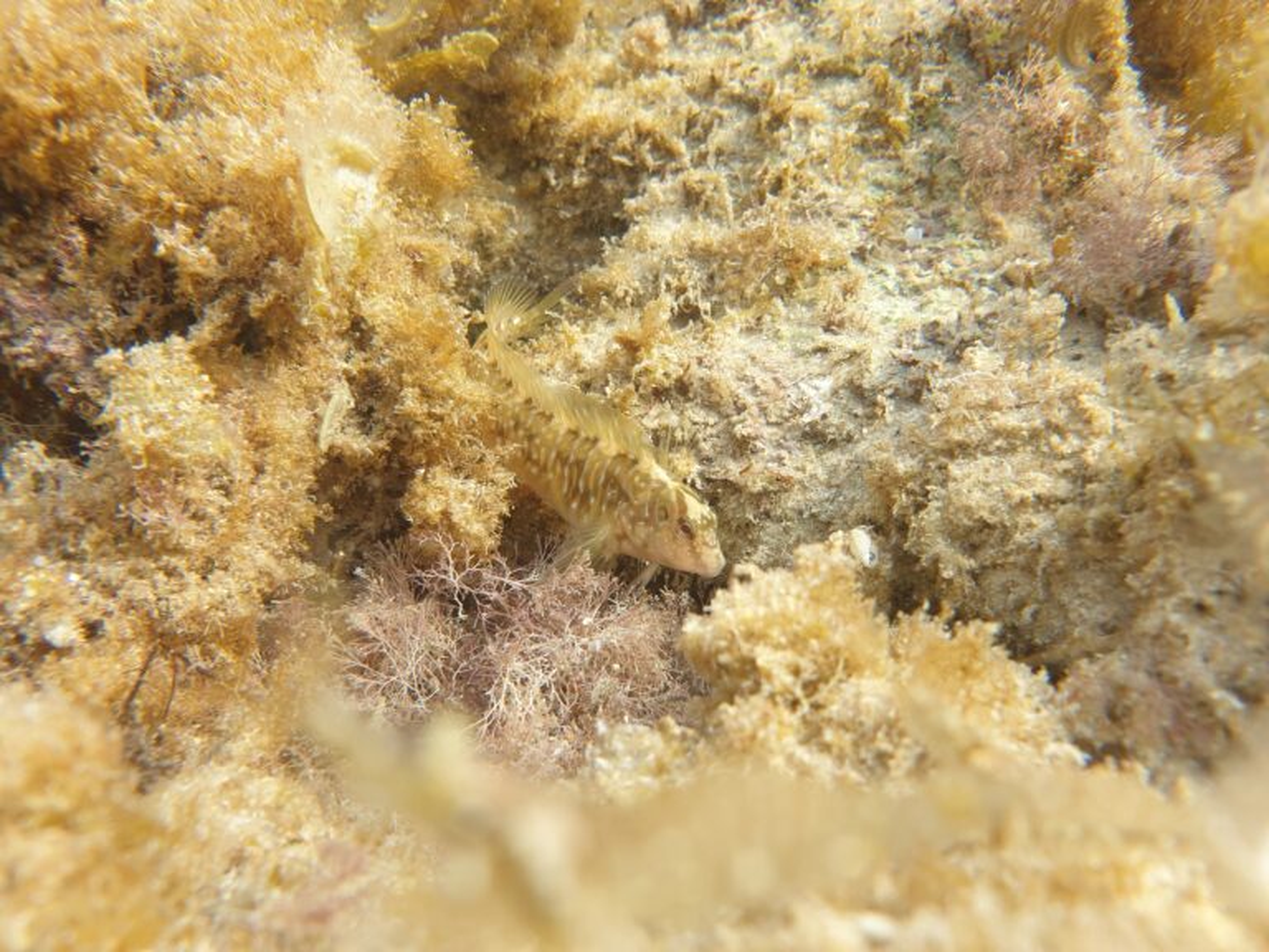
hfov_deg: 67.3
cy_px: 476
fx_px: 953
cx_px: 634
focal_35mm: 26
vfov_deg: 53.1
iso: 50
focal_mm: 4.3
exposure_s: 1/227
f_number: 2.4
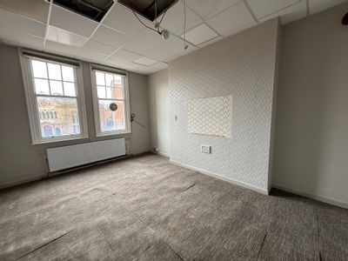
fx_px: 141
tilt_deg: -10.6
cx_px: 174
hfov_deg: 102.1
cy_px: 130
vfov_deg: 85.7
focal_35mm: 14
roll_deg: +0.4
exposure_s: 1/99
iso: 100
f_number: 2.2
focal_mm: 2.22
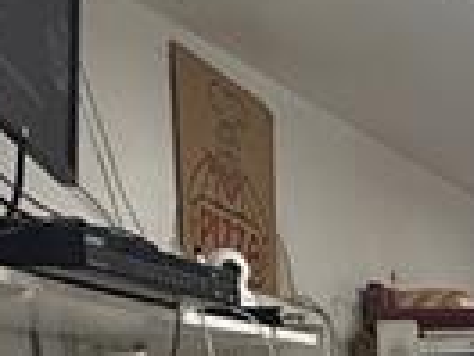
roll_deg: +2.6
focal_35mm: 109
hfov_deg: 14.9
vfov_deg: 12.6
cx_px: 930
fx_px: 1493
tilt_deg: -6.2
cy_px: 608
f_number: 2.2
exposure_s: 1/138
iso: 125
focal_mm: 2.22
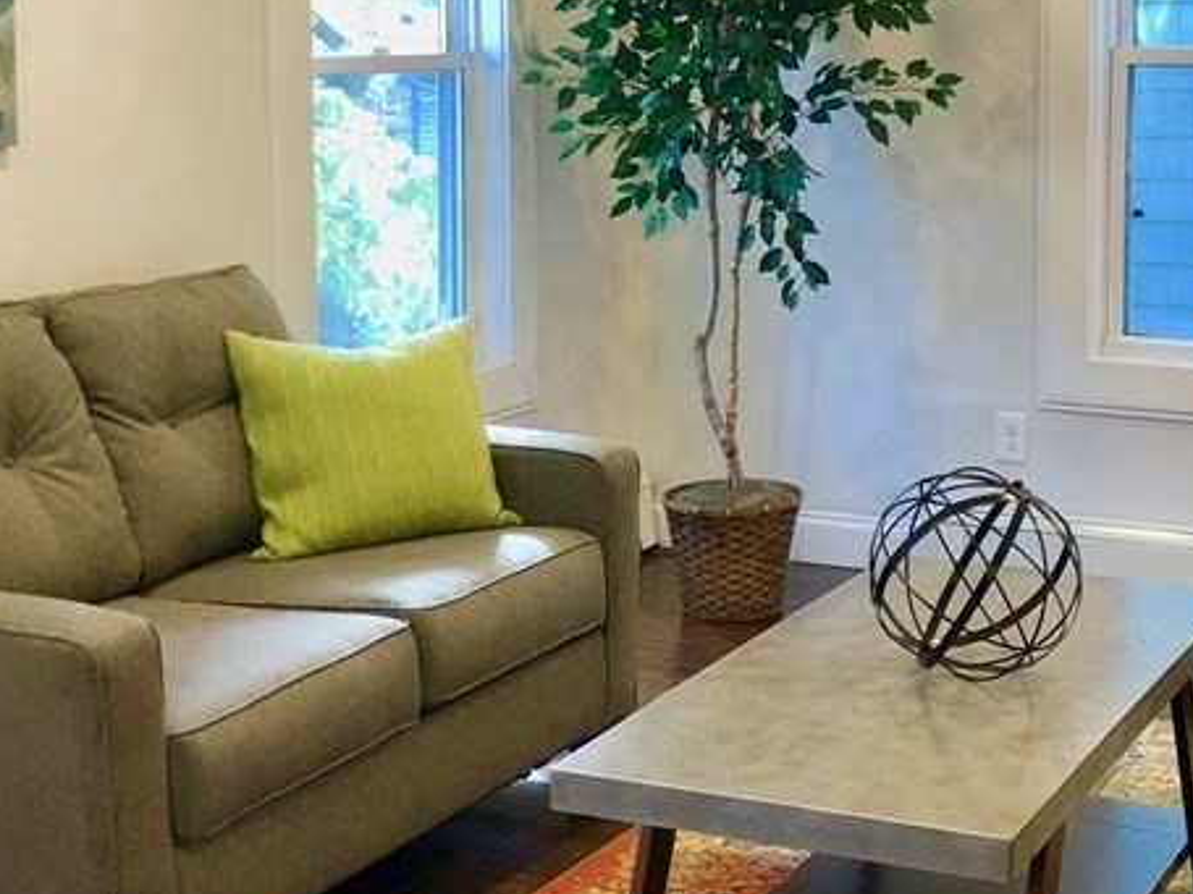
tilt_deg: -7.4
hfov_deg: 30.6
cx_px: 768
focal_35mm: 63
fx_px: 2171
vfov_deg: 23.2
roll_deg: +0.2
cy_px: 304
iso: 32
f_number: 1.8
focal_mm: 4
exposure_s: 1/30
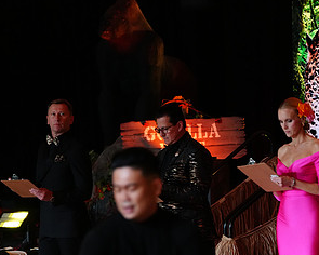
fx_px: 3484
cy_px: 308
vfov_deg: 4.2
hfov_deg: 5.2
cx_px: 143
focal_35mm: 369
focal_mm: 200
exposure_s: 1/320
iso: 3200
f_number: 4
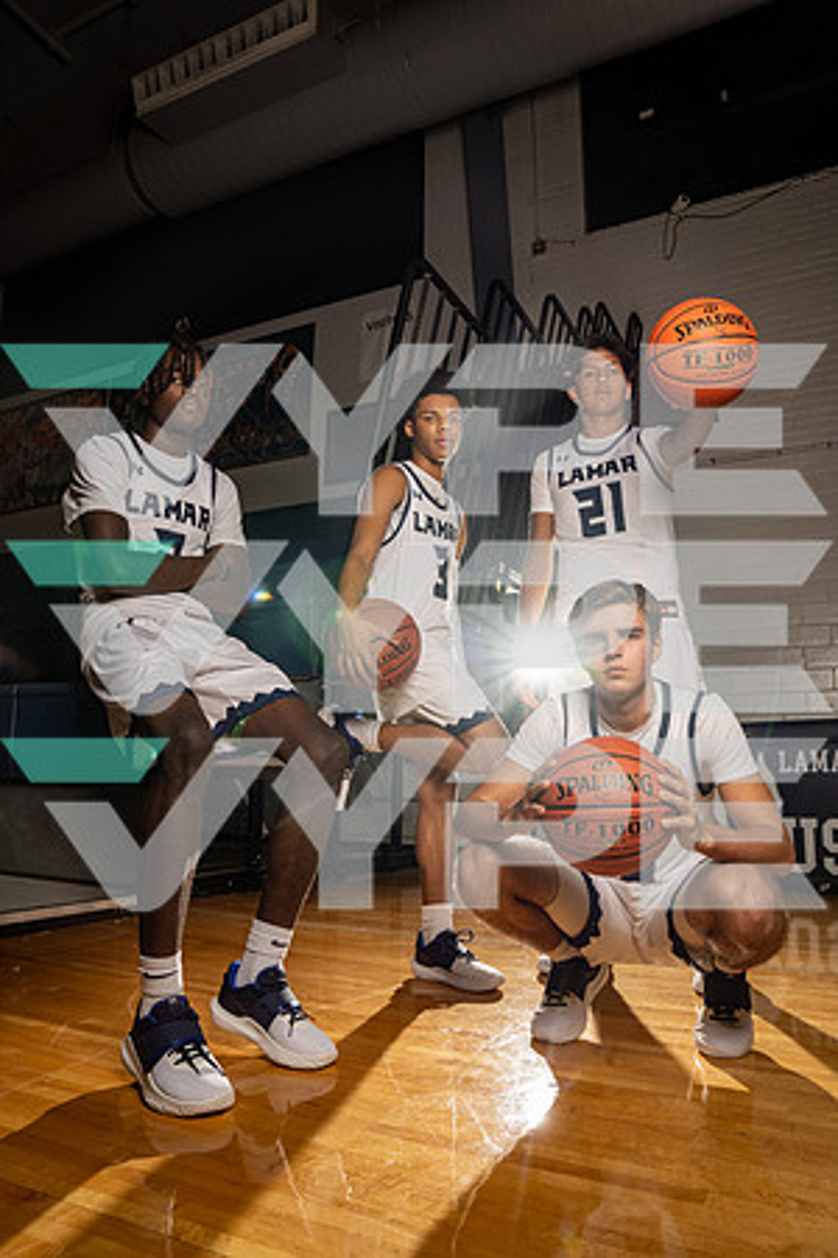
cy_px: 629
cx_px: 419
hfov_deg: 53.1
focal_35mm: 24
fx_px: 838
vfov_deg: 73.7
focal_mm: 24
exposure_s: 1/200
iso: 320
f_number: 7.1
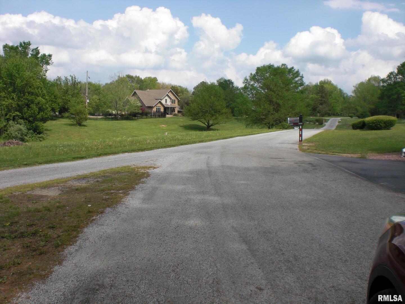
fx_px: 445
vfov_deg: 37.7
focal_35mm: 38
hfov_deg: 49.0
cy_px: 152
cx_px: 202
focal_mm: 6.3
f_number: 5.6
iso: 64
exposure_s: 1/400
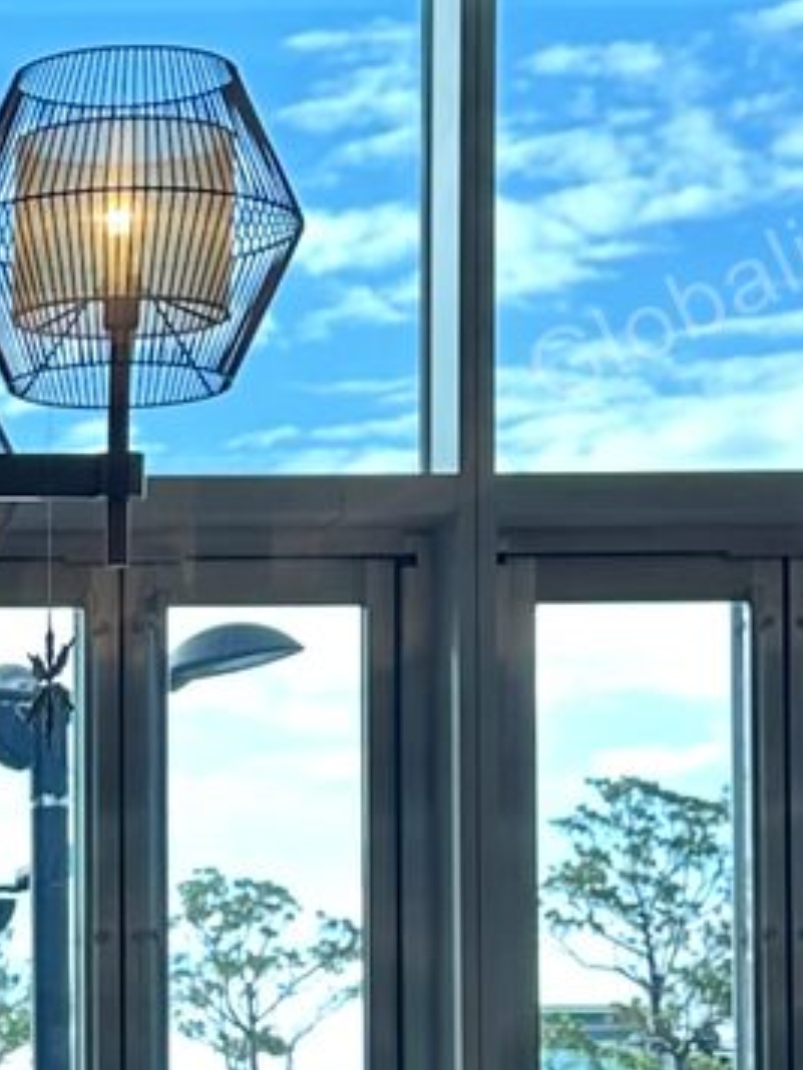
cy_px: 1062
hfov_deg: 9.7
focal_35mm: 144
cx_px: -710
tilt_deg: +2.2
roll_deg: -1.5
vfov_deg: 13.5
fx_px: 4454
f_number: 1.78
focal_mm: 6.86
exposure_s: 1/121
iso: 64
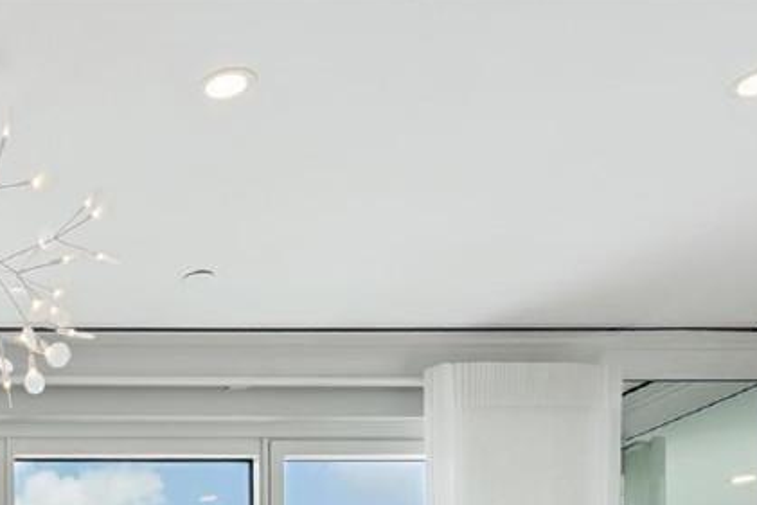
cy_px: 890
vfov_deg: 18.8
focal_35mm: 57
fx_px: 1199
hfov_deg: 27.0
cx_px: -318
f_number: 7.1
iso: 125
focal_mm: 16
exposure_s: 1/80
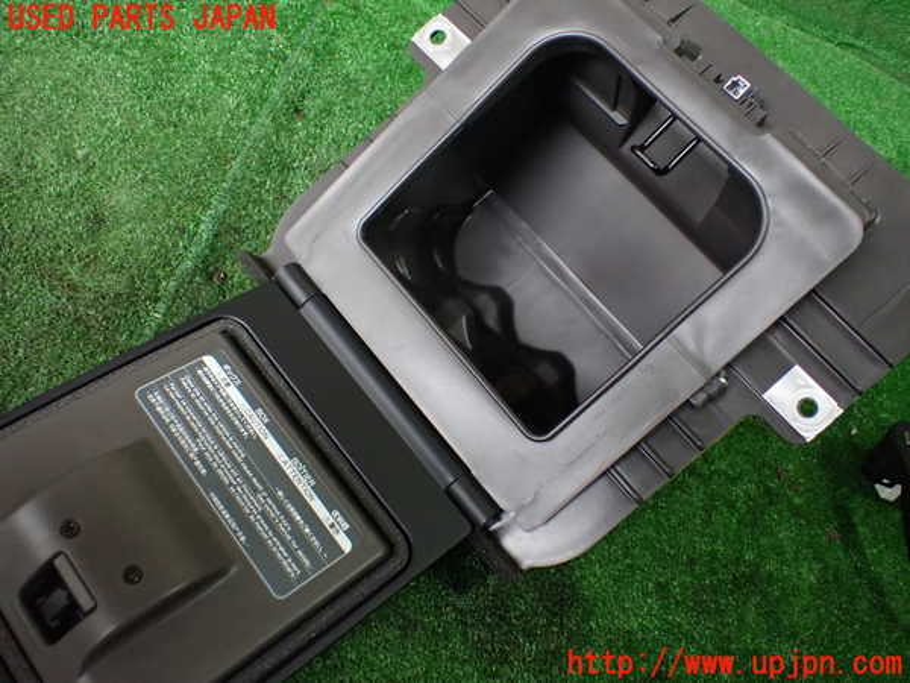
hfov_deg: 60.0
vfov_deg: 46.8
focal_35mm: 30
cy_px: 342
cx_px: 455
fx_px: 789
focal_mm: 5.4
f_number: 2.3
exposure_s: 1/80
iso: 800
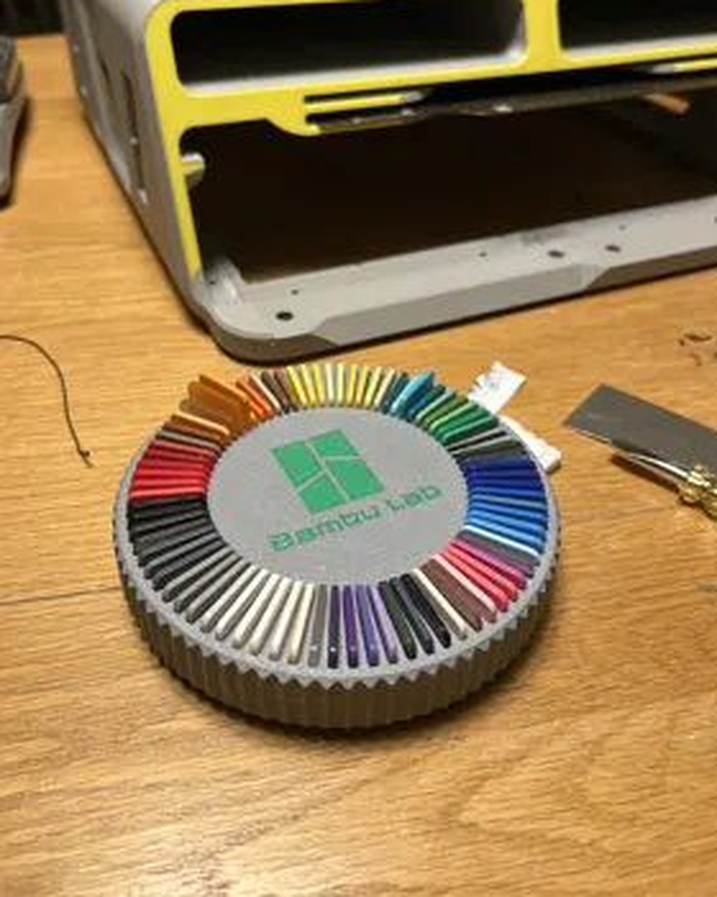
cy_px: 387
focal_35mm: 29
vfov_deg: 60.2
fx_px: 769
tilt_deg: -37.7
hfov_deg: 50.0
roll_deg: -1.2
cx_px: 341
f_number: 1.5
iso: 80
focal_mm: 5.7
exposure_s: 1/60
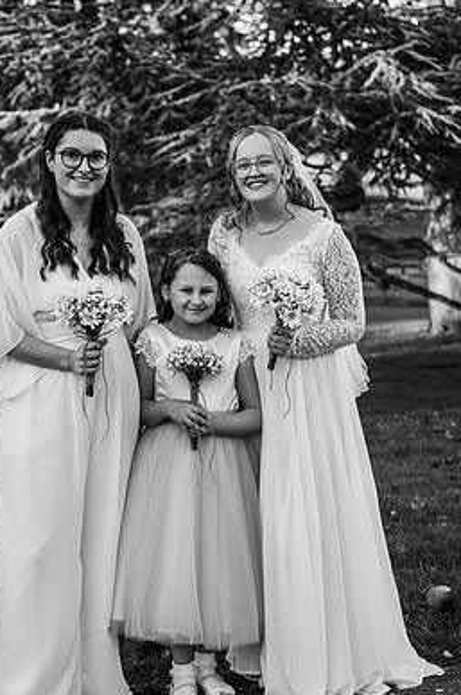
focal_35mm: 78
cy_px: 384
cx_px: 198
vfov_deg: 26.0
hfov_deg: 17.4
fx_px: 1502
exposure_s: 1/320
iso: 100
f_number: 4
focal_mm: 67
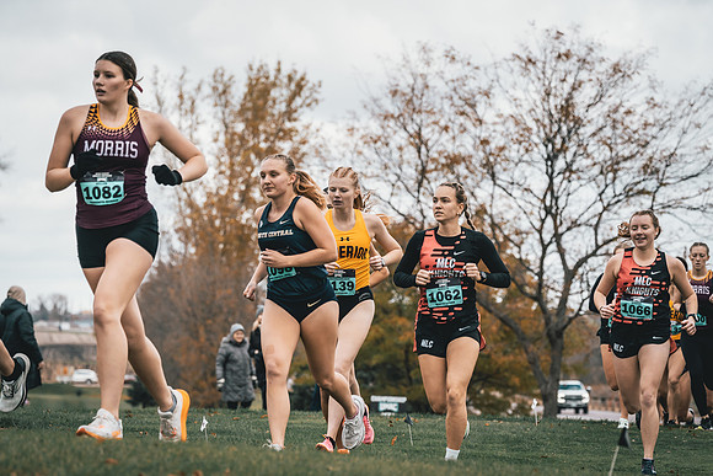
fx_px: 3669
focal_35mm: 185
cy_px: 238
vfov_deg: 7.4
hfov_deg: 11.1
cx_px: 356
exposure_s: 1/800
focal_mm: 174
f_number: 6.3
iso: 400
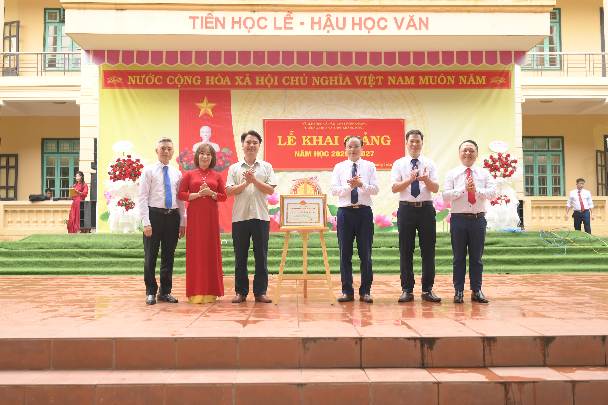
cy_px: 202
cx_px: 304
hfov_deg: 51.9
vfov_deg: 35.9
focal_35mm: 37
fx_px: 624
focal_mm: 37
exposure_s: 1/125
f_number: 3.2
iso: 200
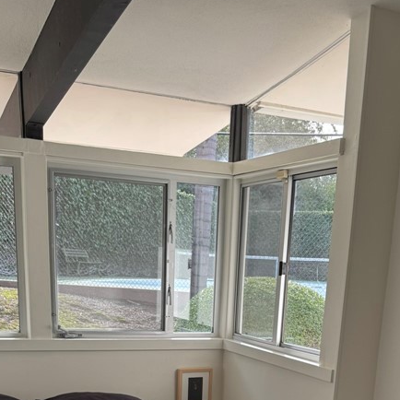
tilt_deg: -16.7
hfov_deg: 34.0
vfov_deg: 30.2
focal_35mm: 50
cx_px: 214
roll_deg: -1.7
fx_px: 654
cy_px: 451
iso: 80
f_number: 1.78
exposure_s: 1/282
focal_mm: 6.76
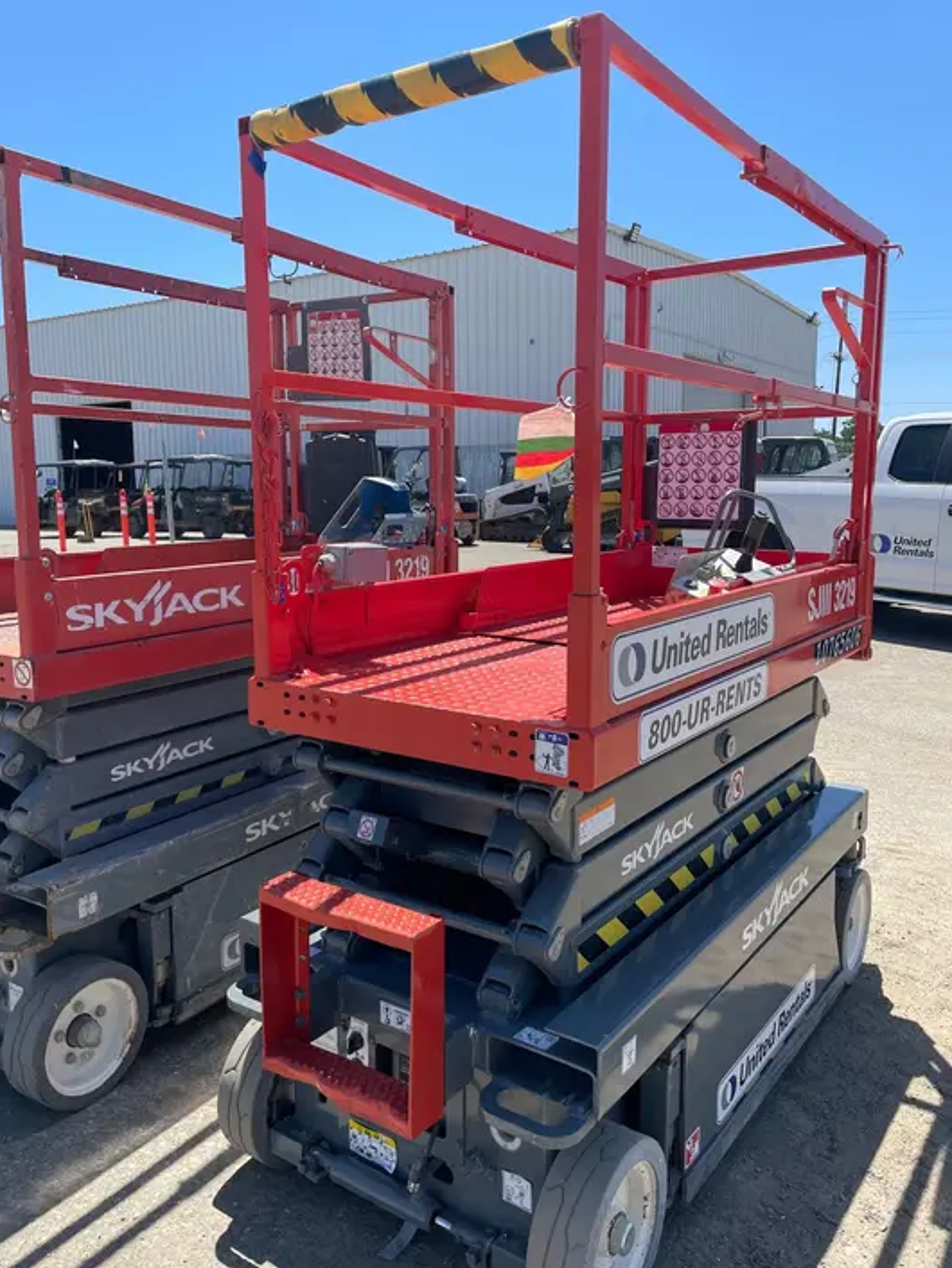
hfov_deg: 51.4
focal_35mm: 27
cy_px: 615
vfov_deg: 65.3
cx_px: 469
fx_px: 989
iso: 50
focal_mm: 4.2
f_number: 1.6
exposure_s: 1/3401
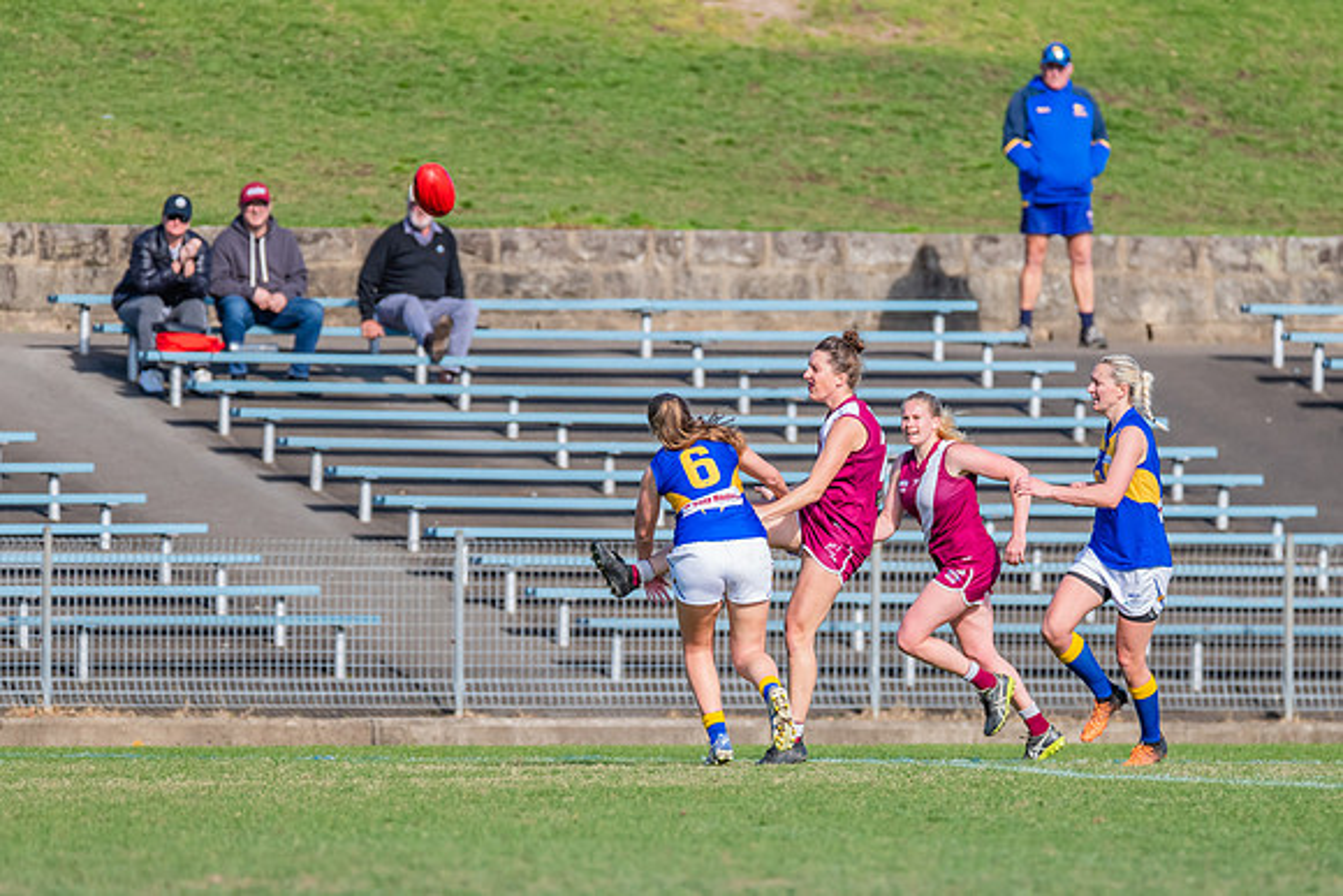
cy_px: 551
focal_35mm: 577
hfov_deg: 3.6
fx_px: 21523
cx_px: 798
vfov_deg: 2.4
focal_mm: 450
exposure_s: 1/1600
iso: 800
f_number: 7.1
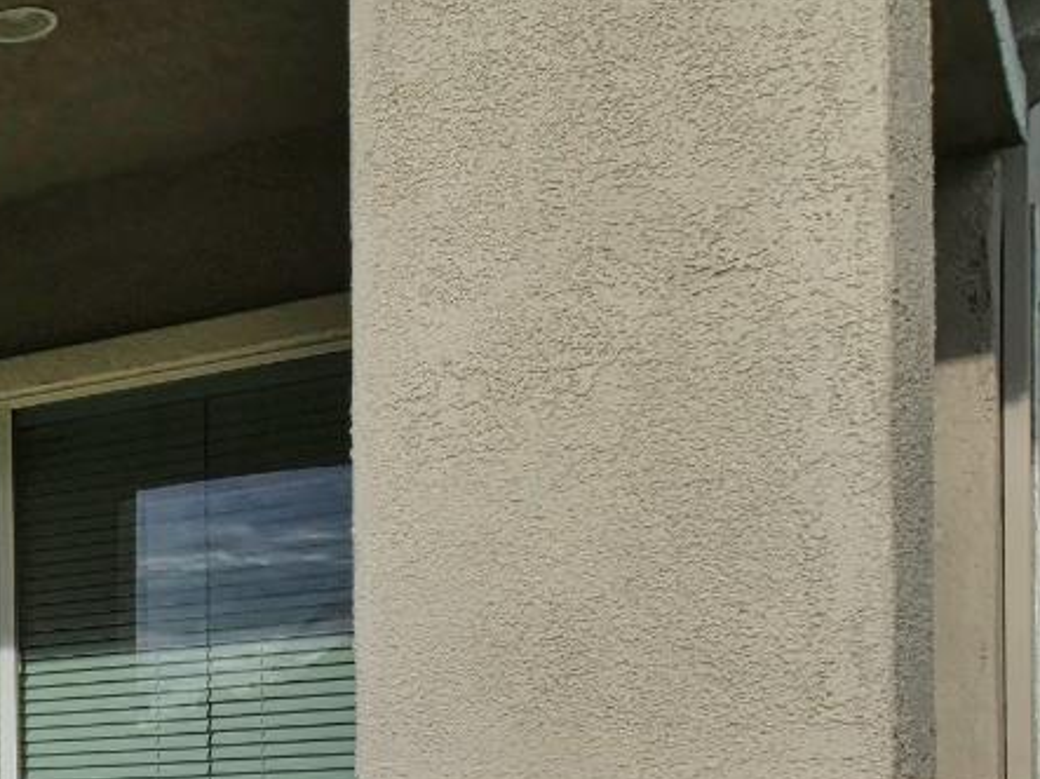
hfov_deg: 24.2
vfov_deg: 22.4
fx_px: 1832
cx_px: -552
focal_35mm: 61
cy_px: 893
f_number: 8
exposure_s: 1/800
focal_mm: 9
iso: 160
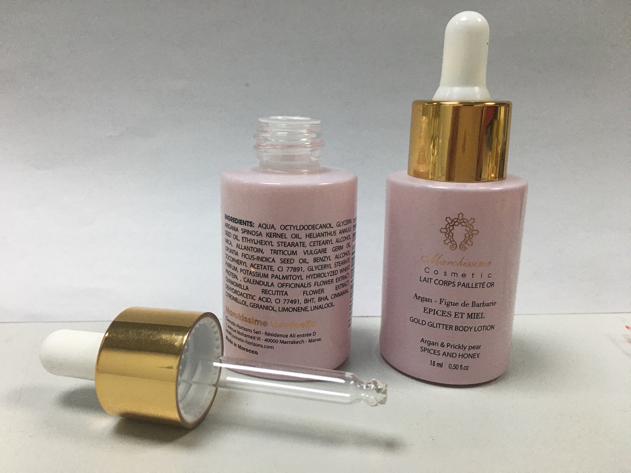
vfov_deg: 48.2
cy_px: 236
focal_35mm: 29
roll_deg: -0.9
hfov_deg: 61.7
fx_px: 529
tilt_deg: -12.8
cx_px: 316
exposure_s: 1/33
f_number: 2.2
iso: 50
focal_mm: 4.15
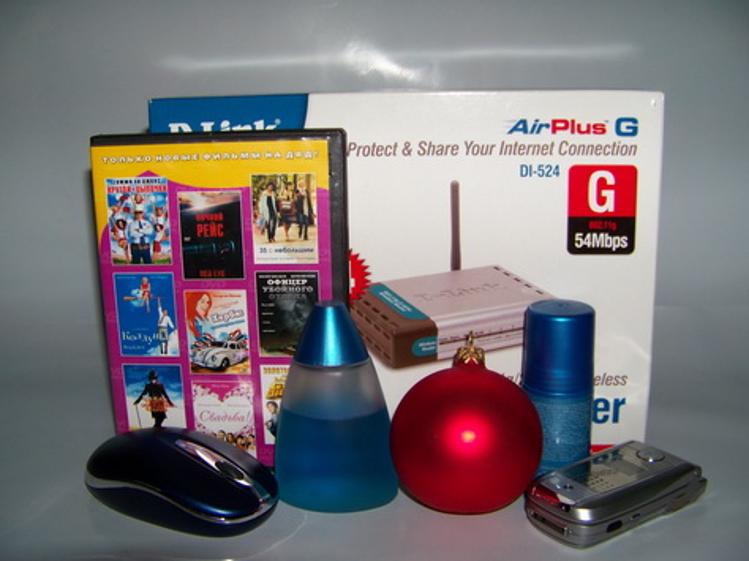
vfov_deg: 37.7
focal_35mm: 38
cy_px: 273
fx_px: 822
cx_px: 367
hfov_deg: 49.0
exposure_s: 1/30
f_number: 2.8
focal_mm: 5.85
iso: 100
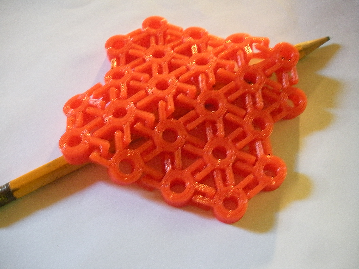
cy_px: 134
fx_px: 373
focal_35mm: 36
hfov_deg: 51.4
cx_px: 180
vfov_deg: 39.7
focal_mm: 6.3
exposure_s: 1/12.1
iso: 400
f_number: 3.5
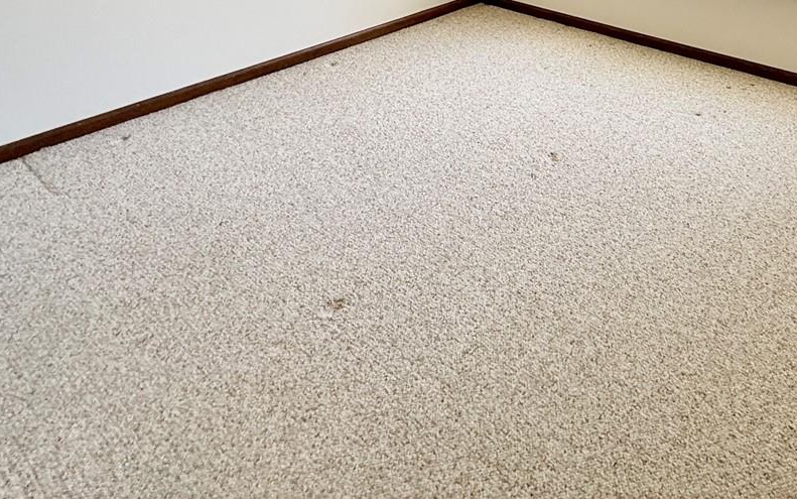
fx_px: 652
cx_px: 601
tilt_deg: -7.1
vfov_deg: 33.7
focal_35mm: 30
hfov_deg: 59.4
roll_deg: -0.5
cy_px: -105
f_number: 2.2
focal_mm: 2.22
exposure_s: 1/99
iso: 64
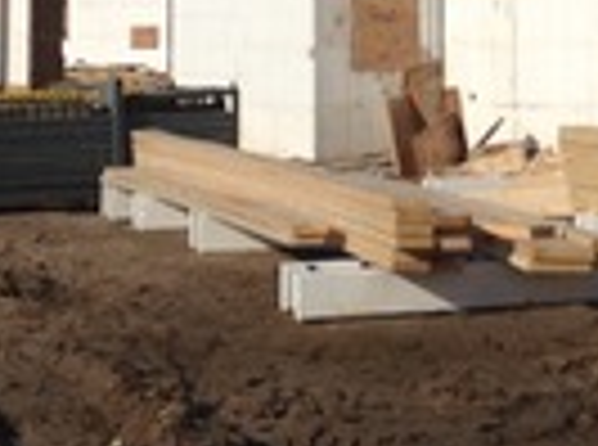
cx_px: 468
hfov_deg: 11.7
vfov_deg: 8.6
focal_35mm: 169
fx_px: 2912
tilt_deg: +0.2
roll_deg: -0.5
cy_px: -180
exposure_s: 1/5025
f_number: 2.4
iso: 50
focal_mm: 4.28
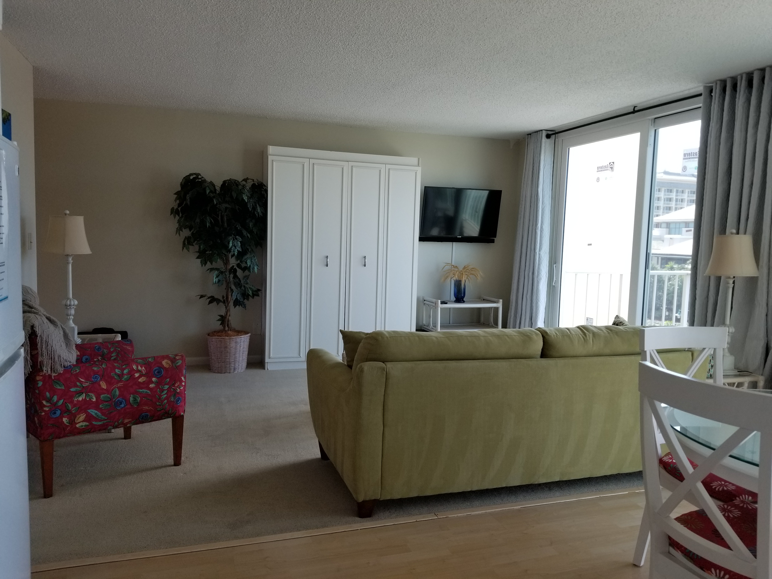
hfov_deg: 67.3
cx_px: 386
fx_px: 580
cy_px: 290
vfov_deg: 53.1
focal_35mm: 26
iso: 50
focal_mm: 4.3
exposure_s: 1/122
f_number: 1.7
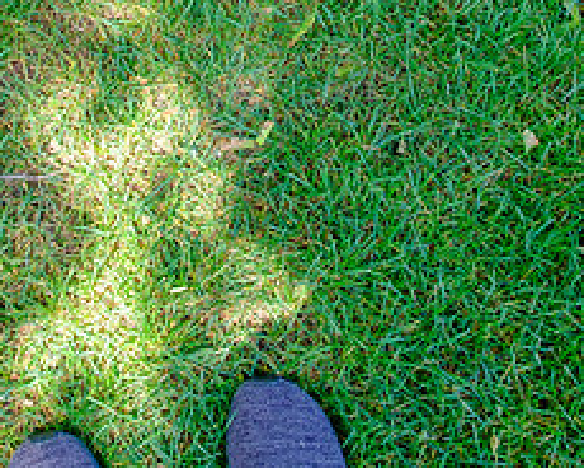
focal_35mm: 64
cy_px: -1
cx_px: 142
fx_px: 1106
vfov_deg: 22.9
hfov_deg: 29.1
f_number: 5
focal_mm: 18
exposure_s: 1/140
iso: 200
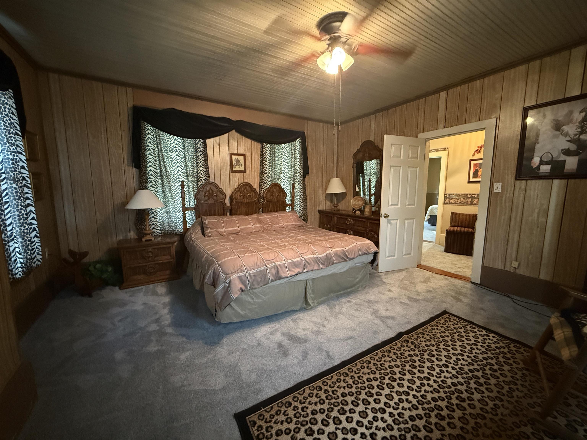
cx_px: 294
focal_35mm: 14
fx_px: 237
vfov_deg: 85.7
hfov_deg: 102.1
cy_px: 220
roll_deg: +0.0
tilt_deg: -7.0
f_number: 2.2
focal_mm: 2.22
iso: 1250
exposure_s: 1/30
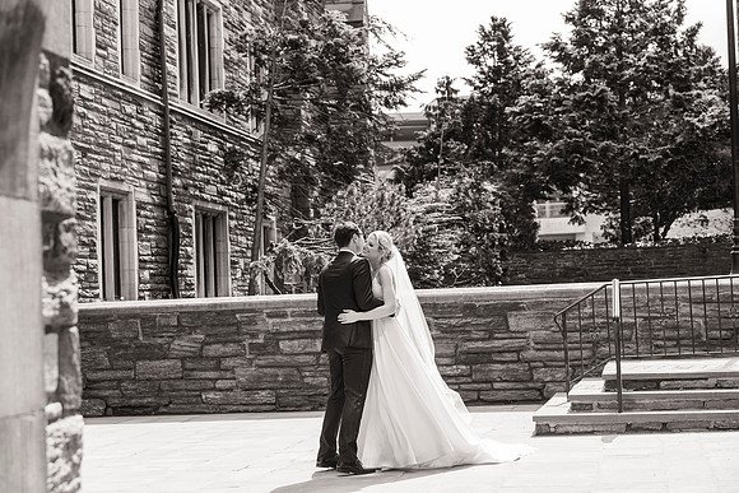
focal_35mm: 72
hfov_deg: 28.1
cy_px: 246
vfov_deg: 18.9
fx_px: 1478
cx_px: 370
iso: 1000
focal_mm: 72
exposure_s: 1/4000
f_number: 4.5
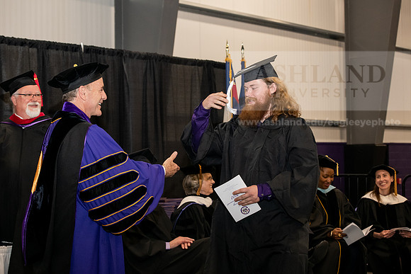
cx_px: 206
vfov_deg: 19.5
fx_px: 799
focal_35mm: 70
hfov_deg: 28.8
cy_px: 137
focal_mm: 70
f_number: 5.6
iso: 2500
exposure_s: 1/200
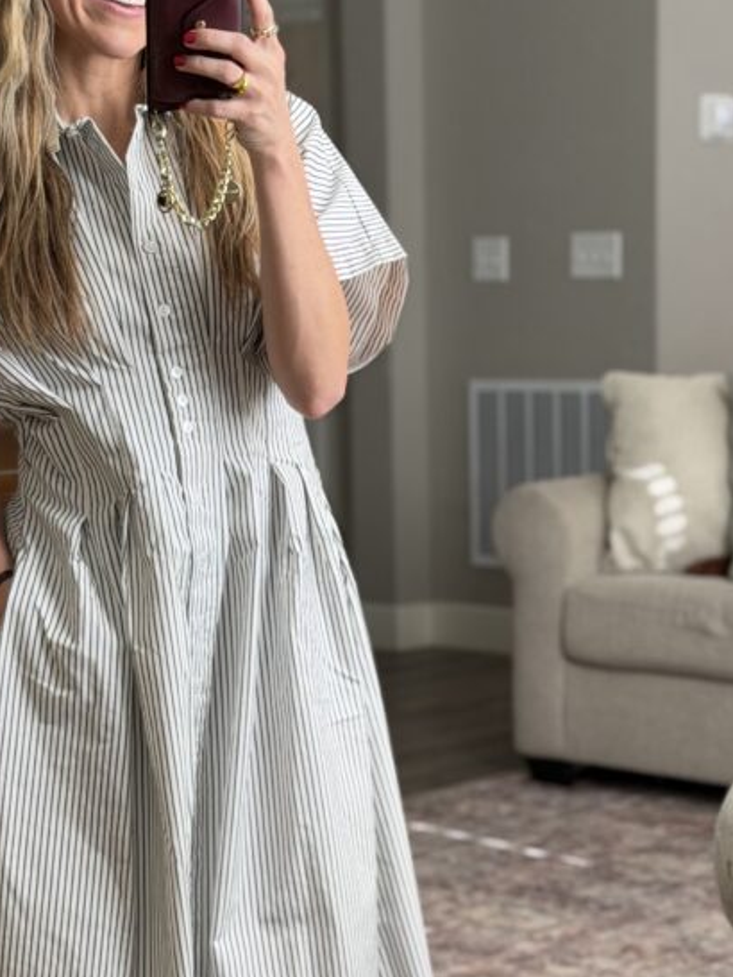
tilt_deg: -22.1
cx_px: 347
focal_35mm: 90
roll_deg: +1.4
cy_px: 669
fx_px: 2539
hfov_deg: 16.4
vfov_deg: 21.7
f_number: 1.78
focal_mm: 6.76
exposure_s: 1/89
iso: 100
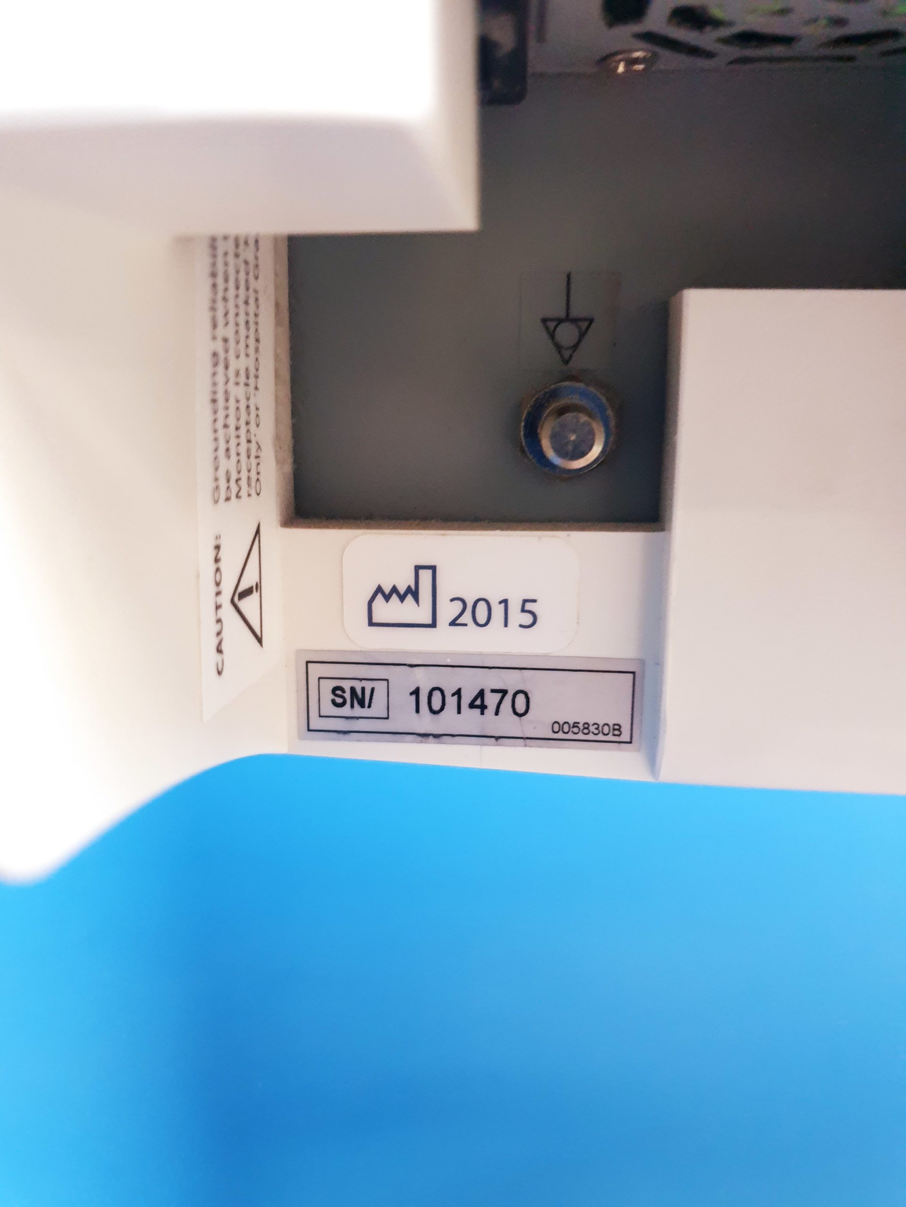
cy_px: 604
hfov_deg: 53.1
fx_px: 907
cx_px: 453
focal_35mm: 26
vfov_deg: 67.3
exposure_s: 1/25
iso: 250
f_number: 1.5
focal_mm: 4.3
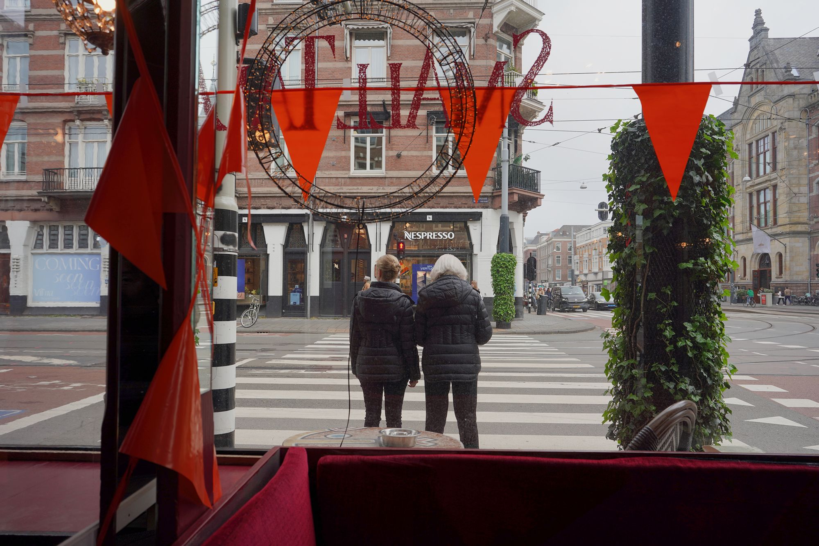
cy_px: 273
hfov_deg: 73.7
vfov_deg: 53.1
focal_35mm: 24
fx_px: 546
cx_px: 410
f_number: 7.1
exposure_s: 1/100
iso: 100
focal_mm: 24
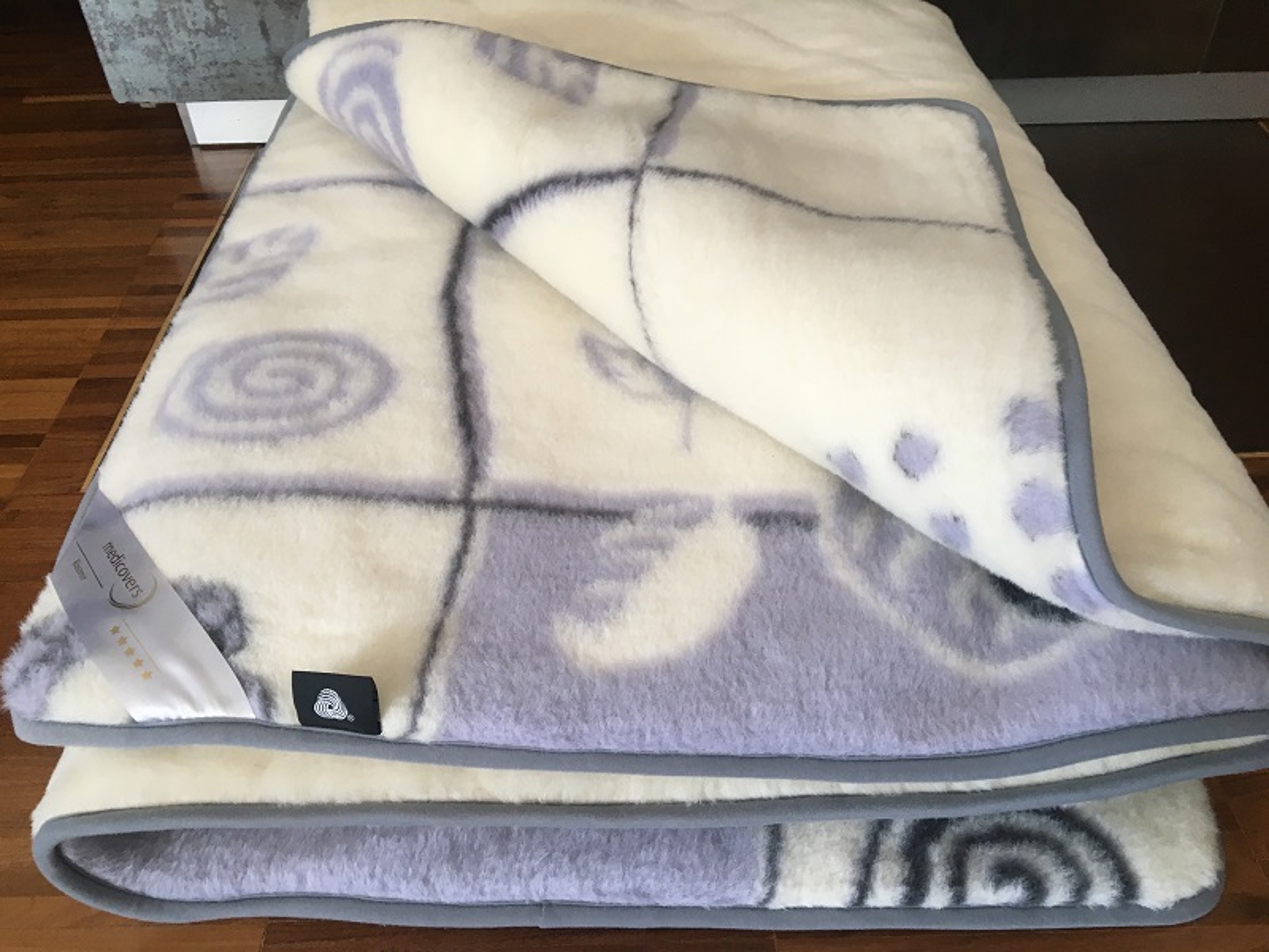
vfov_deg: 48.2
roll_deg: +0.9
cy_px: 476
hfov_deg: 61.7
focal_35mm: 29
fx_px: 1063
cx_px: 634
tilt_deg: -43.8
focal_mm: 4.15
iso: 40
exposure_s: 1/33
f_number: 2.2
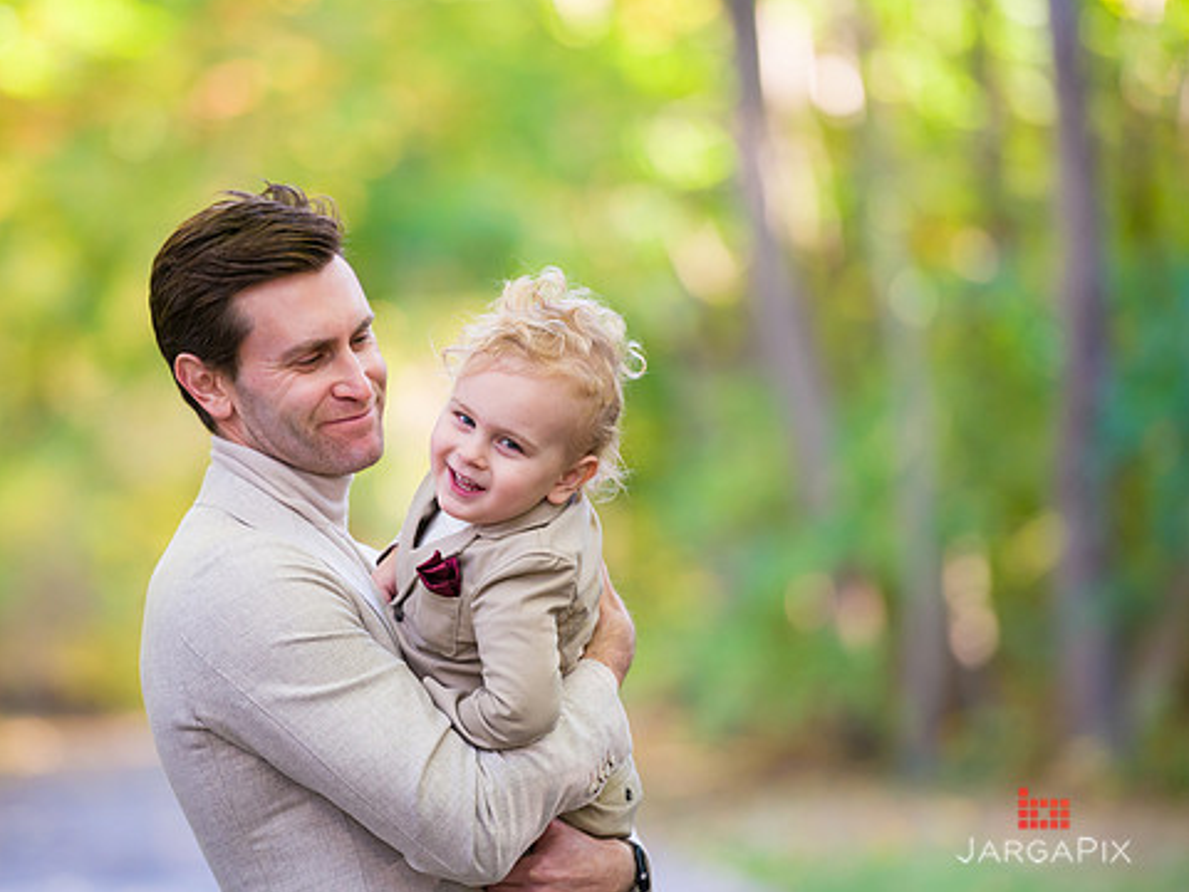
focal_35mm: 232
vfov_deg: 6.4
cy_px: 439
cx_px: 476
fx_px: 7969
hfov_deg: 8.5
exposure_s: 1/200
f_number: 3.2
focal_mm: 200
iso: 1600
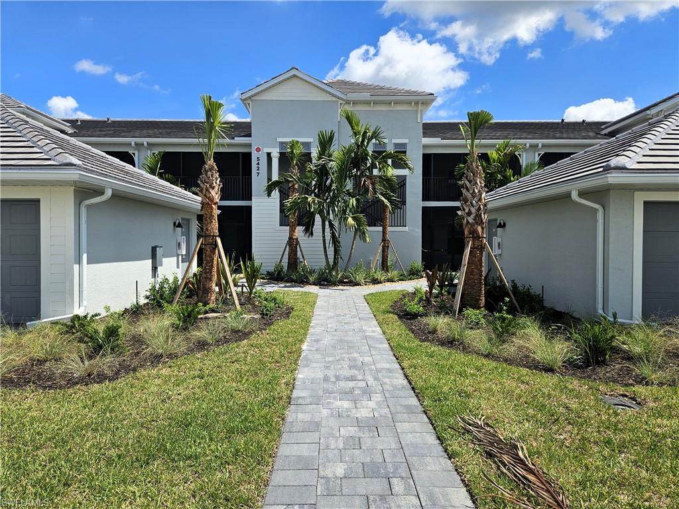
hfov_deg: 73.9
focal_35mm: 23
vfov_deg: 58.9
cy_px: 254
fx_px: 451
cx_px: 340
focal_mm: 5.4
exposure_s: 1/2510
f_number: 1.8
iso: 25
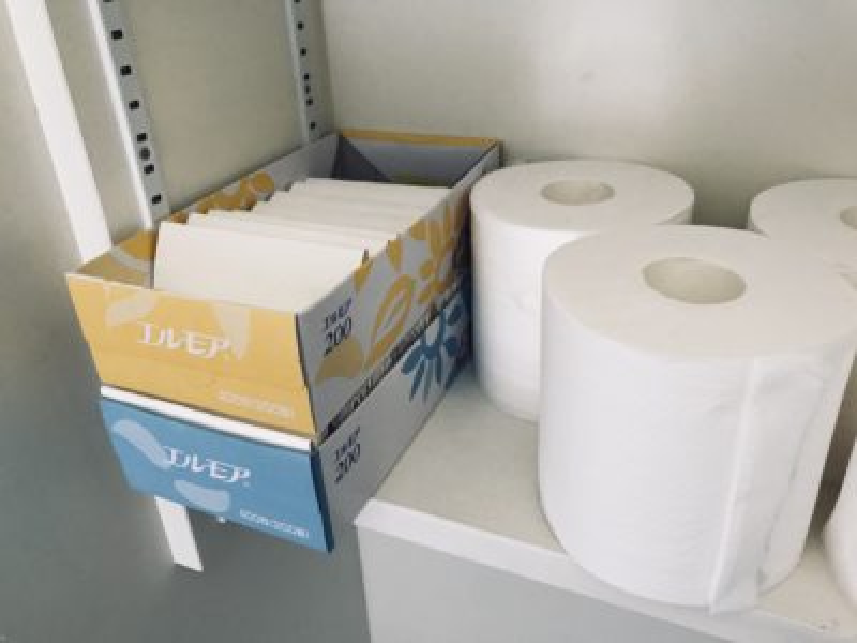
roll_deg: +3.4
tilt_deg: -29.2
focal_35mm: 28
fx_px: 693
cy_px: 322
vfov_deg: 49.7
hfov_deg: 63.4
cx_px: 428
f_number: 1.8
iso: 50
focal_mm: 3.99
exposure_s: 1/15
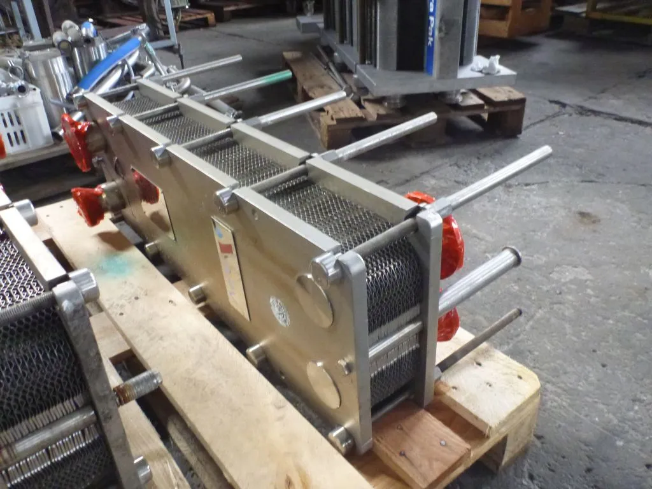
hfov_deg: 63.4
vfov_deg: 49.7
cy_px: 244
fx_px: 527
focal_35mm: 28
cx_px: 326
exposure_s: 1/30
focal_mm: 4.9
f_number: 3.3
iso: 800
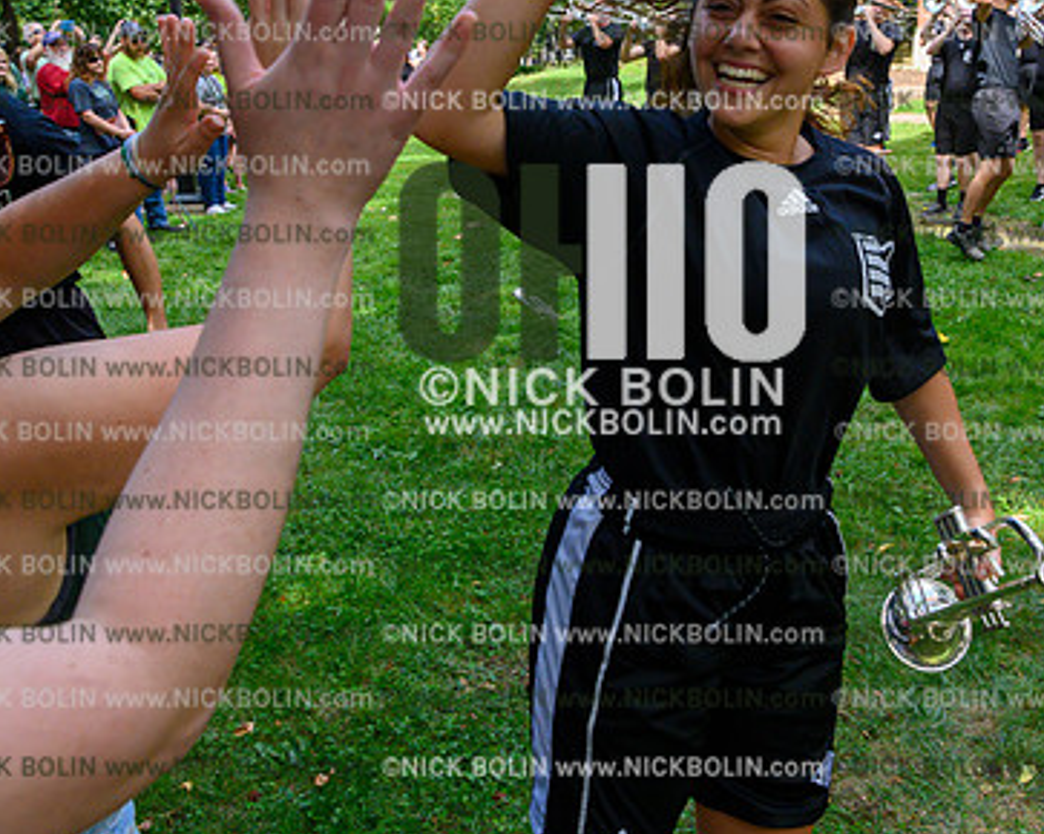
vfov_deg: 40.8
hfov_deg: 50.1
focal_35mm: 36
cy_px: 301
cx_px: 601
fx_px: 1112
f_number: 11
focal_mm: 24
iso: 2500
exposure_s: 1/500
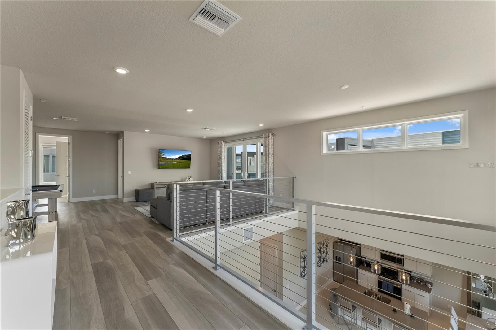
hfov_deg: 104.3
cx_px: 248
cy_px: 165
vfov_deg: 81.2
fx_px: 193
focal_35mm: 14
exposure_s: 1/60
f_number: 7.1
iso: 400
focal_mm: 14
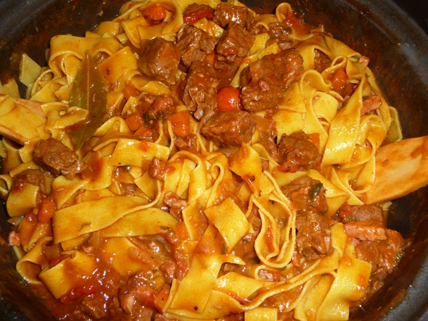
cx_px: 214
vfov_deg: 44.2
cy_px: 160
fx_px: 396
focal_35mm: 32
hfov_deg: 56.8
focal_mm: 5.3
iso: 100
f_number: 3.5
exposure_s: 1/30
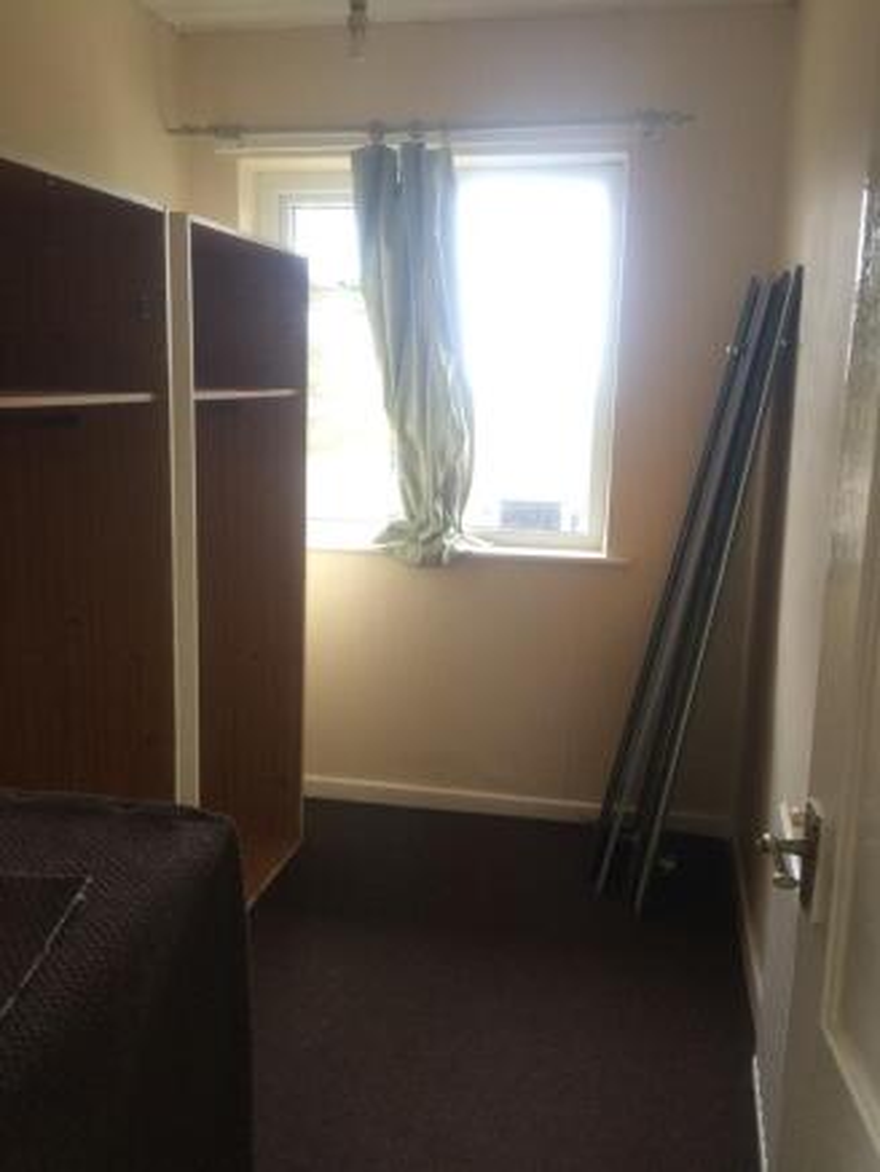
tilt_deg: -12.6
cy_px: 586
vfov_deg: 61.6
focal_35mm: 29
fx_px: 982
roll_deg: -0.2
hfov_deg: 48.2
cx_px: 440
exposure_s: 1/30
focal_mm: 4.15
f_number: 2.2
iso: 40
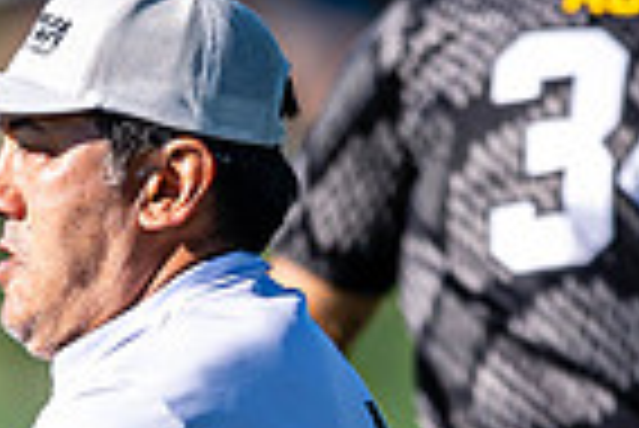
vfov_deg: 0.6
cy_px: 524
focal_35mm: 2467
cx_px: 342
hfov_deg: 0.8
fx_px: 43833
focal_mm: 400
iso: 100
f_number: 2.8
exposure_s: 1/1600
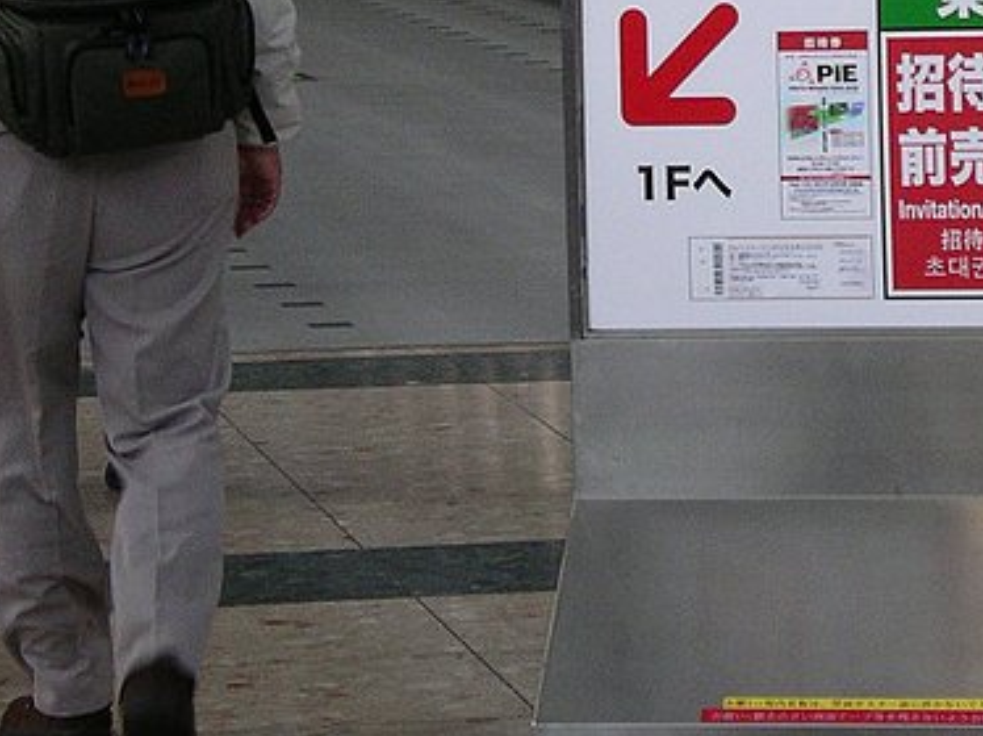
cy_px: -226
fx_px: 6527
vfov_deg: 6.4
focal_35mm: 230
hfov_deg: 8.6
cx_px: 612
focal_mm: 17.4
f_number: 3.6
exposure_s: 1/60
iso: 200
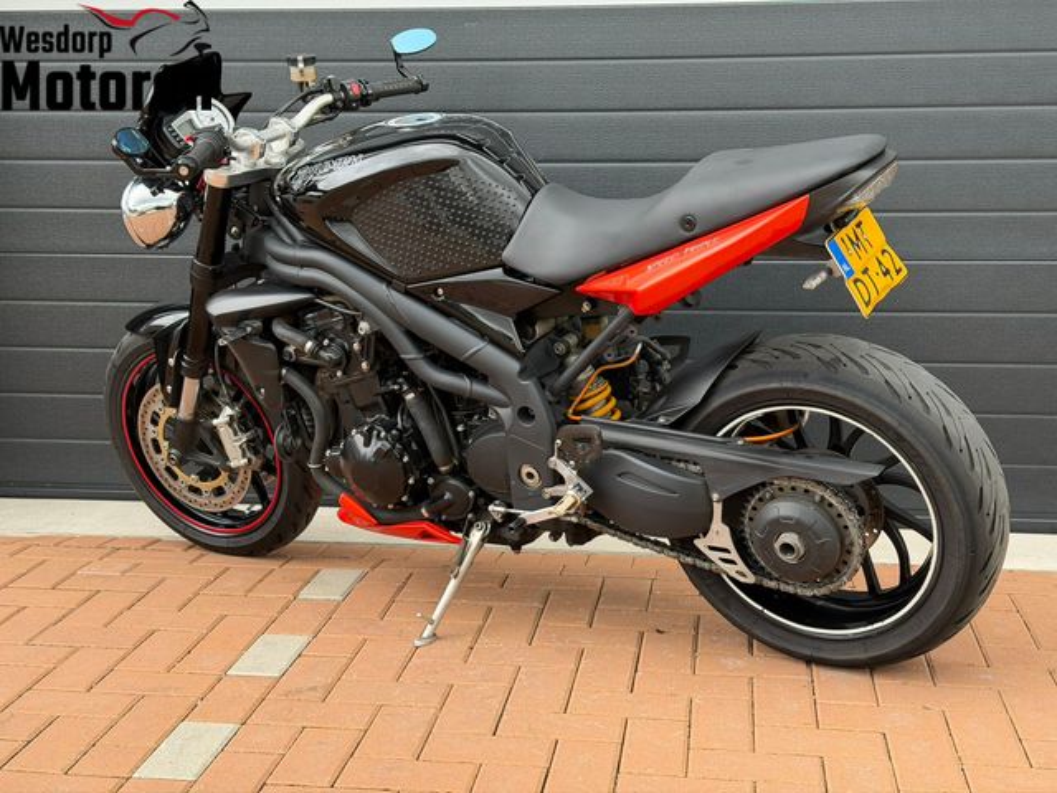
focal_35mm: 48
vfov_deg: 30.3
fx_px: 1466
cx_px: 528
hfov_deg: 39.7
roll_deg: -0.4
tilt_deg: -9.5
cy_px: 396
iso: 80
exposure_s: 1/400
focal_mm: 6.76
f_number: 1.78
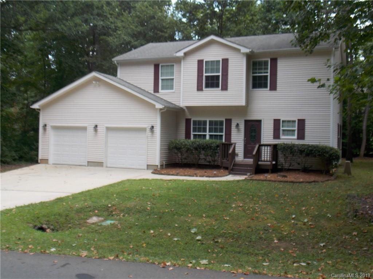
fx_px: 399
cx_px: 186
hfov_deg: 50.1
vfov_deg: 38.7
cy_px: 140
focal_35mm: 37
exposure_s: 1/200
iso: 80
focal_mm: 6.6
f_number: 3.5
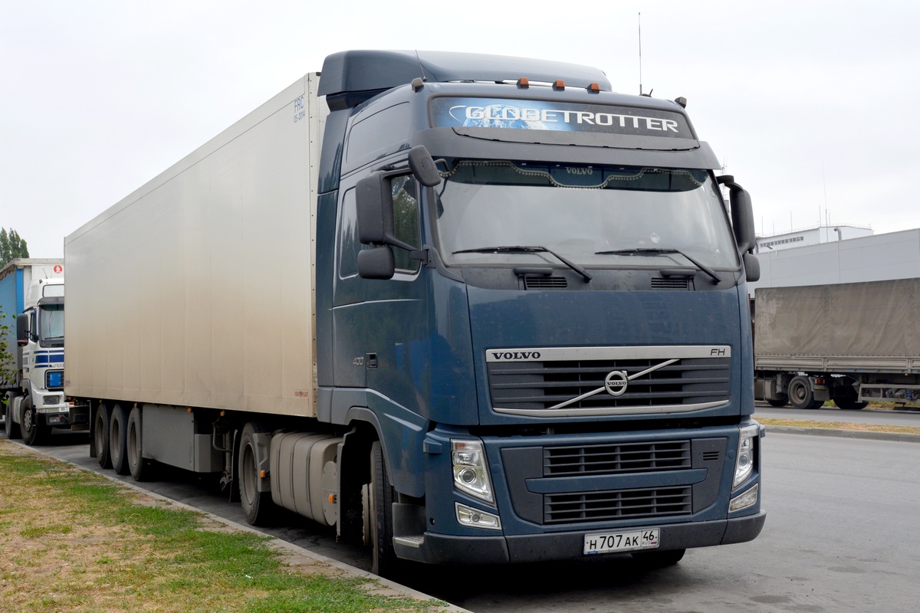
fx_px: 997
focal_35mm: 39
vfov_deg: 34.2
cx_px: 460
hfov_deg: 49.6
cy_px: 306
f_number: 8
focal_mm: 26
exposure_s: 1/250
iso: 180
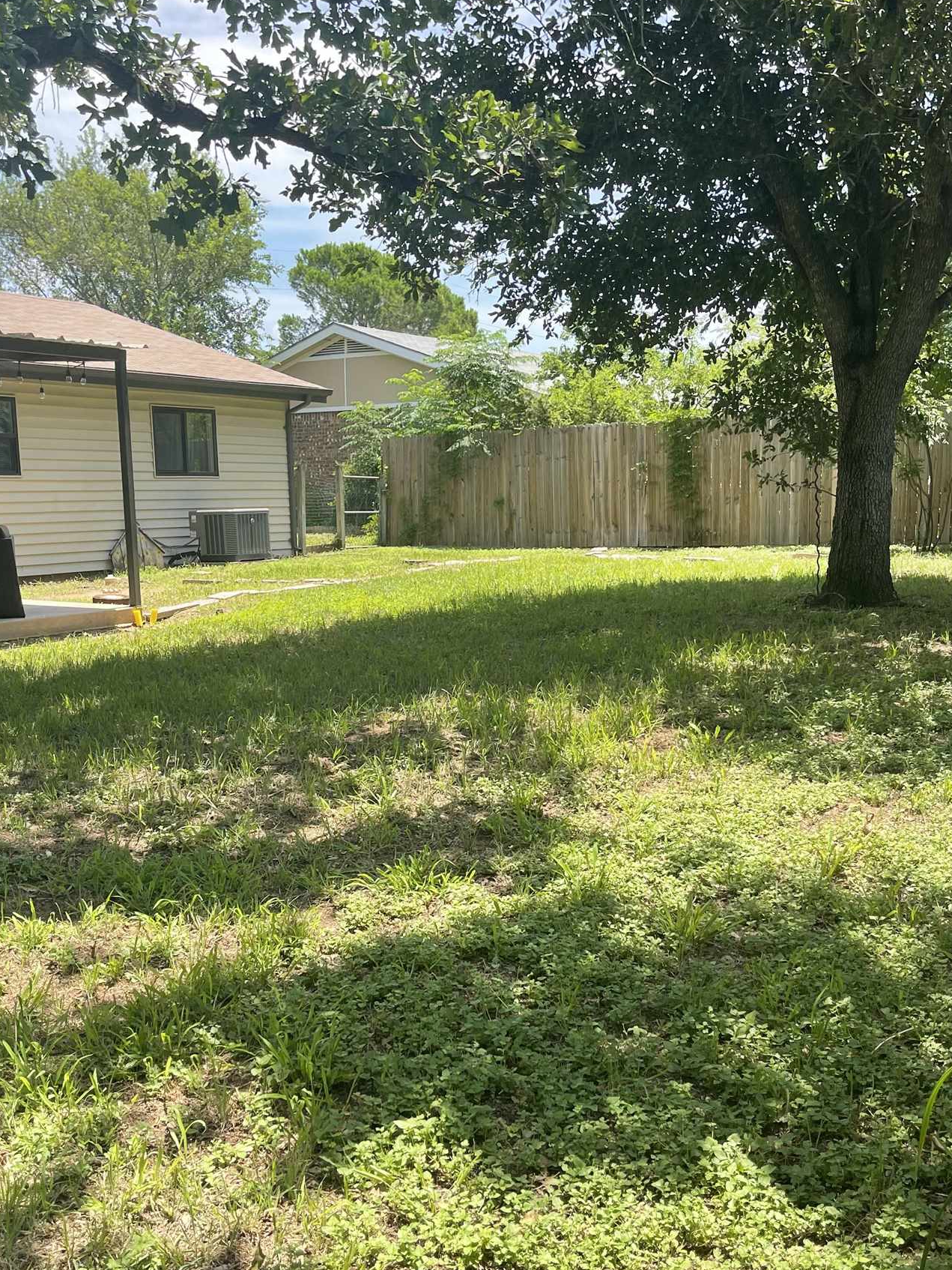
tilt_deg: -9.8
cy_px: 697
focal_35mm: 34
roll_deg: +1.9
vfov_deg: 53.9
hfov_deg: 41.8
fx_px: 1246
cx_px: 464
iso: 32
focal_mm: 5.1
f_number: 1.6
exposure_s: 1/1152
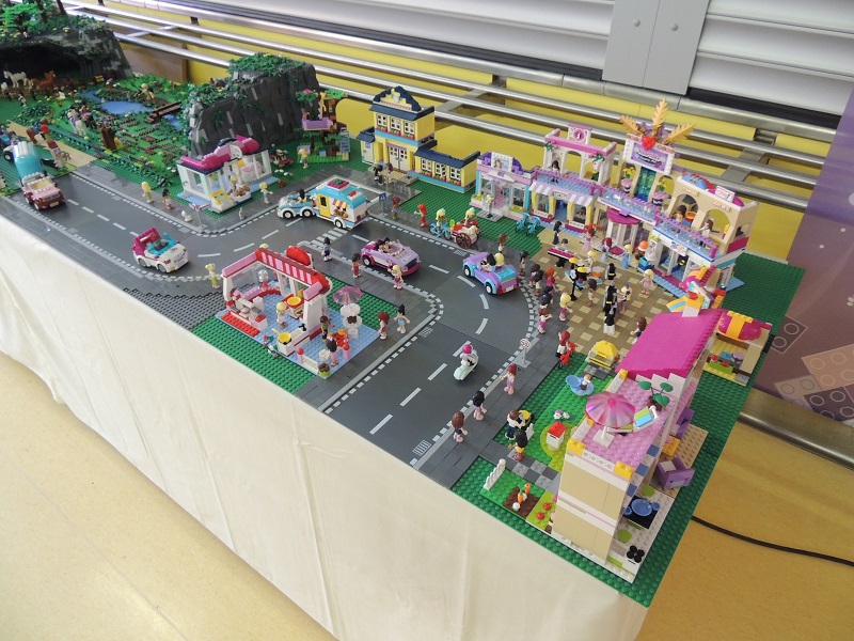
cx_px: 427
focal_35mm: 24
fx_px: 592
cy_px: 320
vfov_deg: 56.8
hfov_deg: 71.6
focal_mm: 4.3
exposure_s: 1/15
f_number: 3
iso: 400
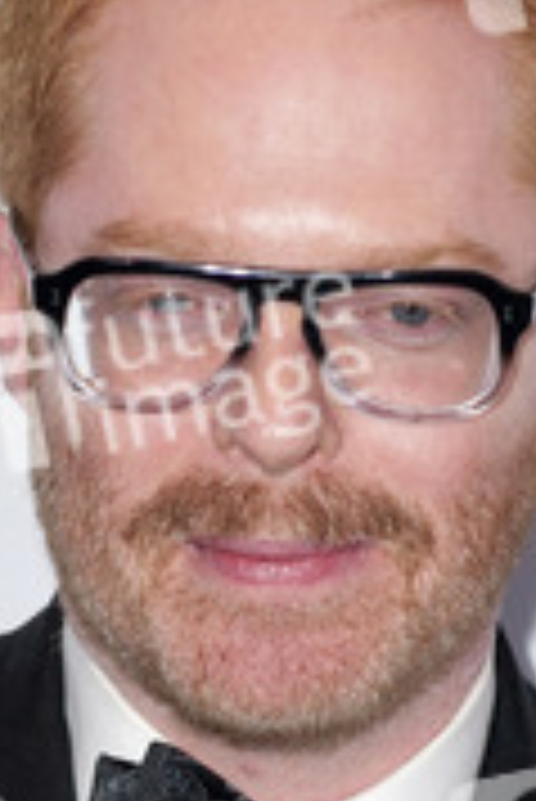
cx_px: 273
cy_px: 603
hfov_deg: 9.9
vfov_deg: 14.7
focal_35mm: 139
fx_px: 3098
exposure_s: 1/400
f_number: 4.5
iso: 500
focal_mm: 62
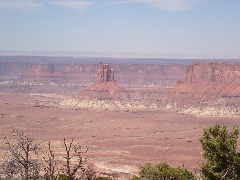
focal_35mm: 100
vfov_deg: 14.8
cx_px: 120
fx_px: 693
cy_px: 90
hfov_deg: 19.6
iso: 100
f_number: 6.3
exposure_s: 1/500
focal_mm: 18
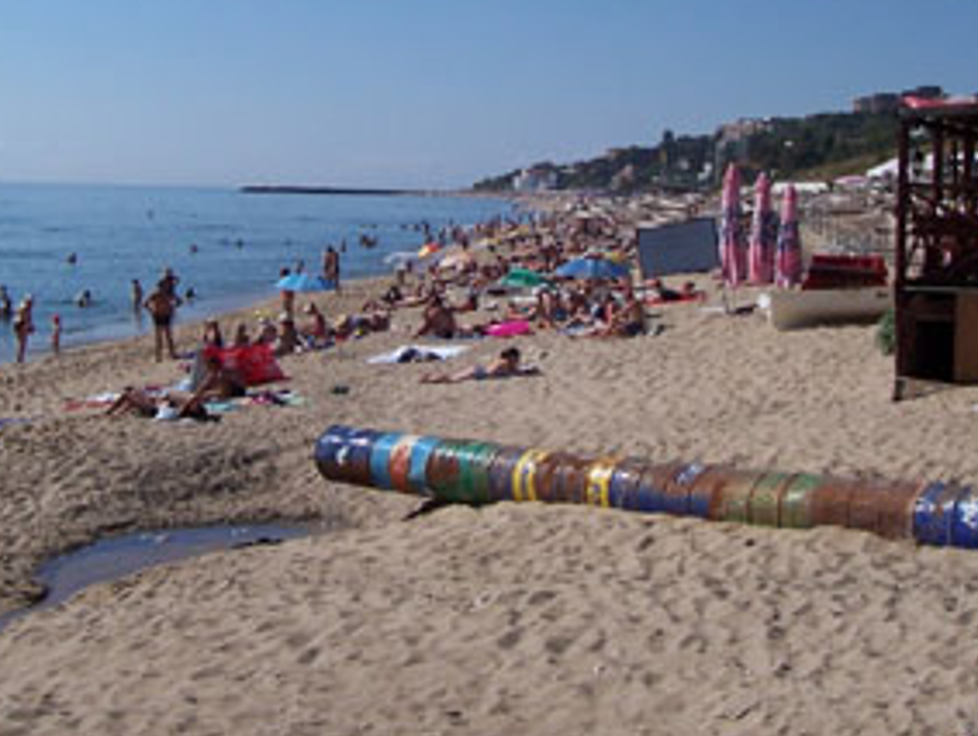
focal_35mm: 60
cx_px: 480
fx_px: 1697
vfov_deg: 24.1
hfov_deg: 32.1
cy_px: 154
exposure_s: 1/1000
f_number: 5.6
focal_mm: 5.6
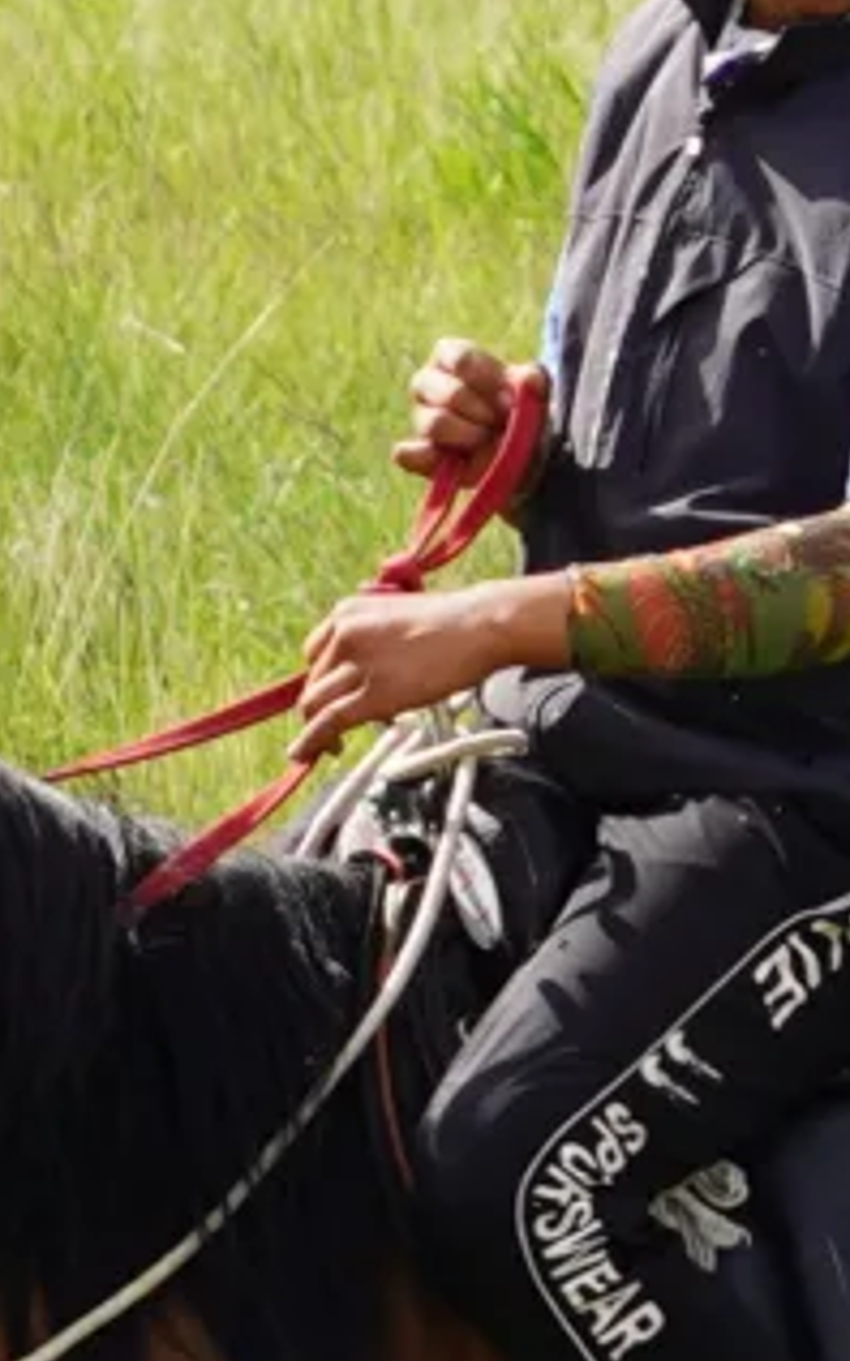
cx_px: 1593
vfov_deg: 3.0
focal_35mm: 691
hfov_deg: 1.9
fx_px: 25623
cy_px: 142
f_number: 5
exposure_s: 1/250
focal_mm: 56
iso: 100
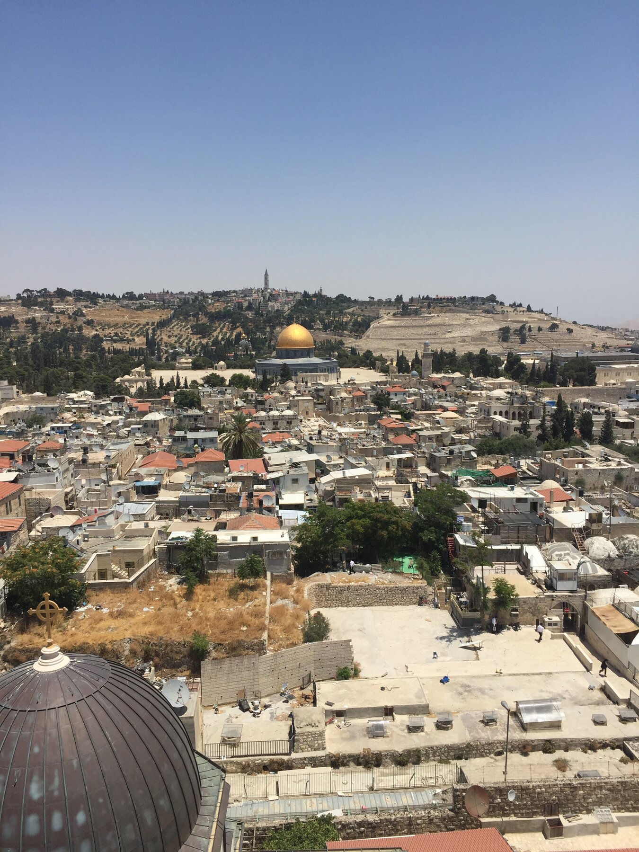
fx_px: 714
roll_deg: +0.5
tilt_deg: -7.3
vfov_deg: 61.7
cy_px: 426
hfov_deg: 48.2
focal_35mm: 29
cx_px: 320
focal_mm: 4.15
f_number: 2.2
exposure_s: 1/3597
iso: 32
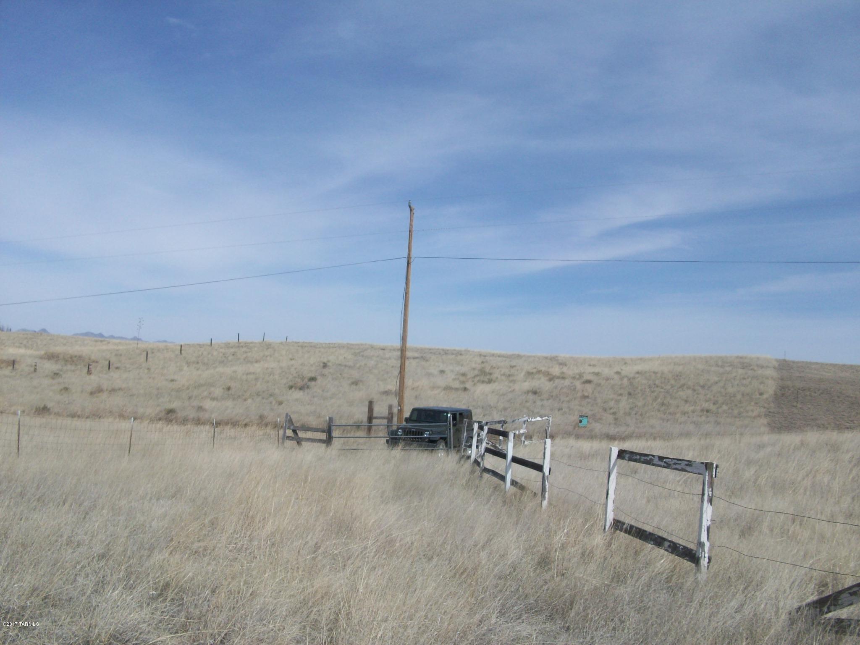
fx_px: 845
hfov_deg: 54.0
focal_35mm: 34
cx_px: 430
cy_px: 322
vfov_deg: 41.8
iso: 64
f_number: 5.5
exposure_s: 1/571
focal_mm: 5.7
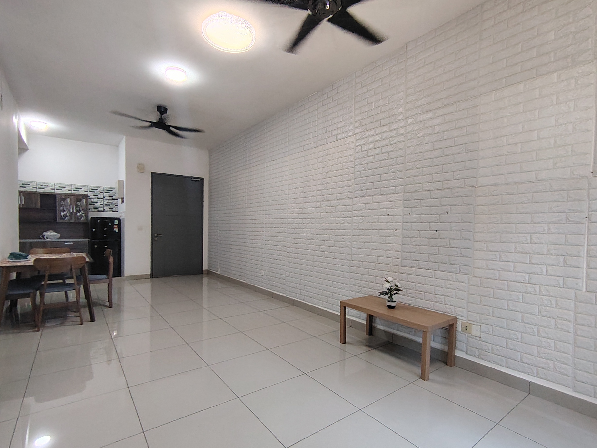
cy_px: 235
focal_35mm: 18
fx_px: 310
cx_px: 300
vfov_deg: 71.5
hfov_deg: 87.8
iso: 354
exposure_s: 1/50
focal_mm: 1.43
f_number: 2.2
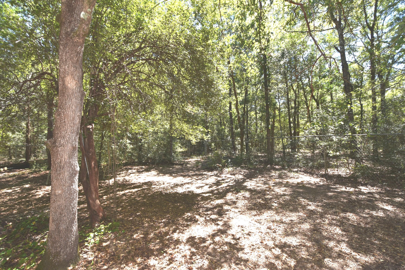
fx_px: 169
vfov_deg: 77.4
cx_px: 202
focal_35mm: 15
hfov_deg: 100.4
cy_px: 135
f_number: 5.6
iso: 125
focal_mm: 10
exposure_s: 1/125
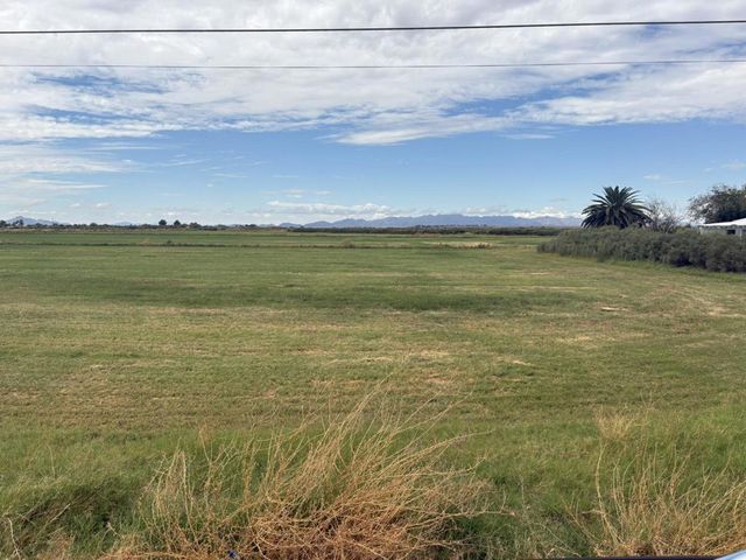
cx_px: 373
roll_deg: -0.5
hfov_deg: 67.3
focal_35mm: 26
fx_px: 560
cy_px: 280
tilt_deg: -6.2
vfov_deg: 53.1
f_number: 1.6
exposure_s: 1/5348
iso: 50
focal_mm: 5.96
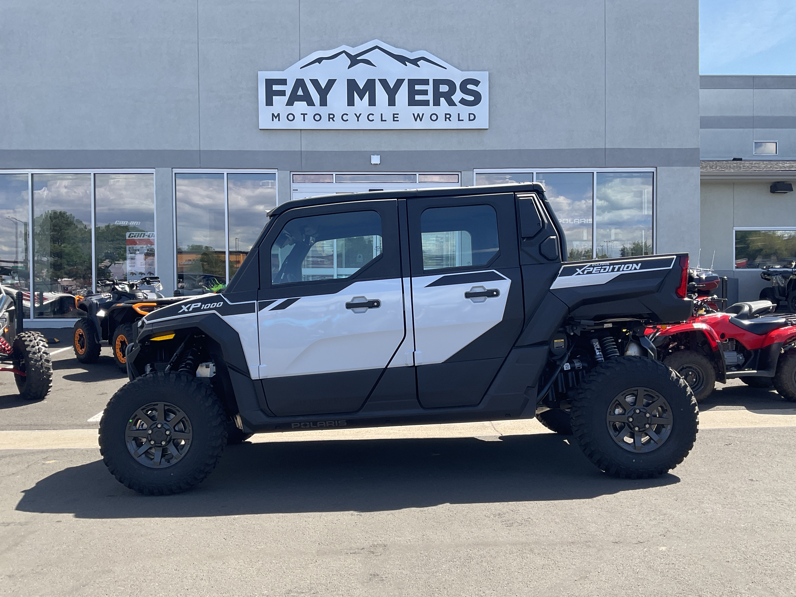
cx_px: 398
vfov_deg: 48.2
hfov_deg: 61.7
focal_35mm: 29
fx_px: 667
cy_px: 298
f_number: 1.8
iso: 16
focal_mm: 3
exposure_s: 1/574
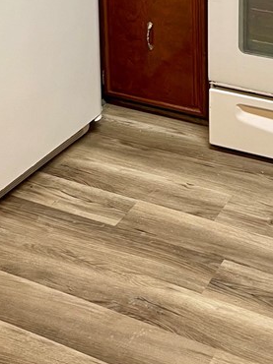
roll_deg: -0.1
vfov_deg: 24.3
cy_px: -85
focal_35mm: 72
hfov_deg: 20.3
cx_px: 195
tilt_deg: -12.5
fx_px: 758
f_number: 1.6
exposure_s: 1/60
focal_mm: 5.1
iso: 125
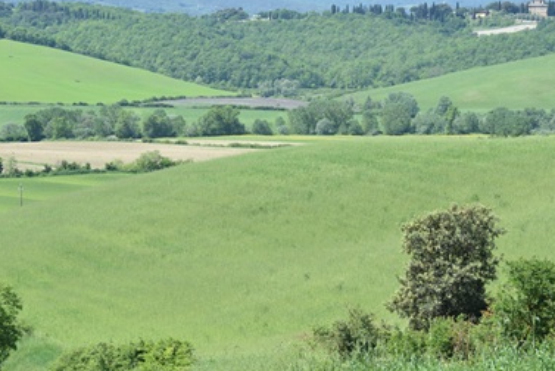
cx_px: 238
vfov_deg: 11.1
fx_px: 1913
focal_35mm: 124
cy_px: 184
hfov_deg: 16.5
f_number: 11
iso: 125
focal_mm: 52
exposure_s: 1/100
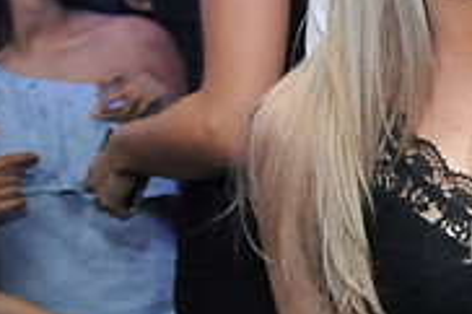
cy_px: 12
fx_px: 1815
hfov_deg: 13.8
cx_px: 737
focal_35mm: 139
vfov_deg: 9.8
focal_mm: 29
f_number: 2.8
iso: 1000
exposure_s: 1/60
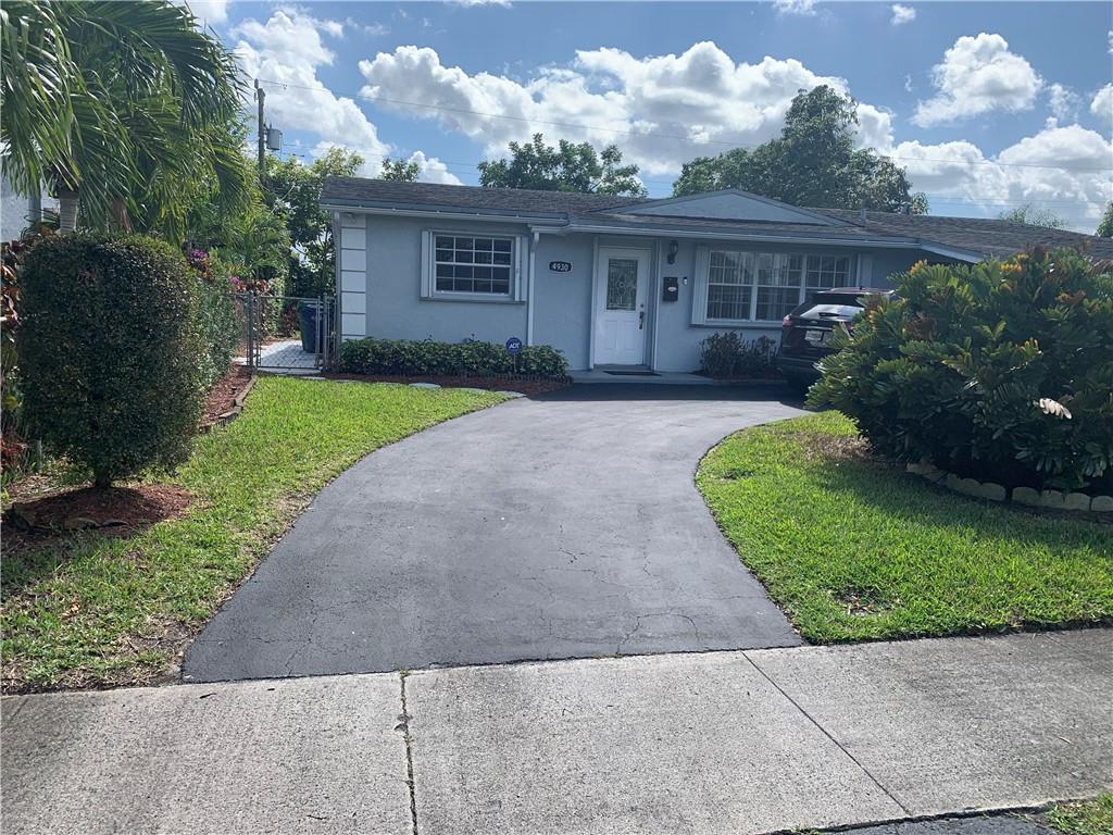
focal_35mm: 26
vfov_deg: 53.1
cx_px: 556
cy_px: 418
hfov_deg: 67.3
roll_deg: -2.2
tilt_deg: -6.8
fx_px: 836
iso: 25
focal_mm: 4.25
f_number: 1.8
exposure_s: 1/2114
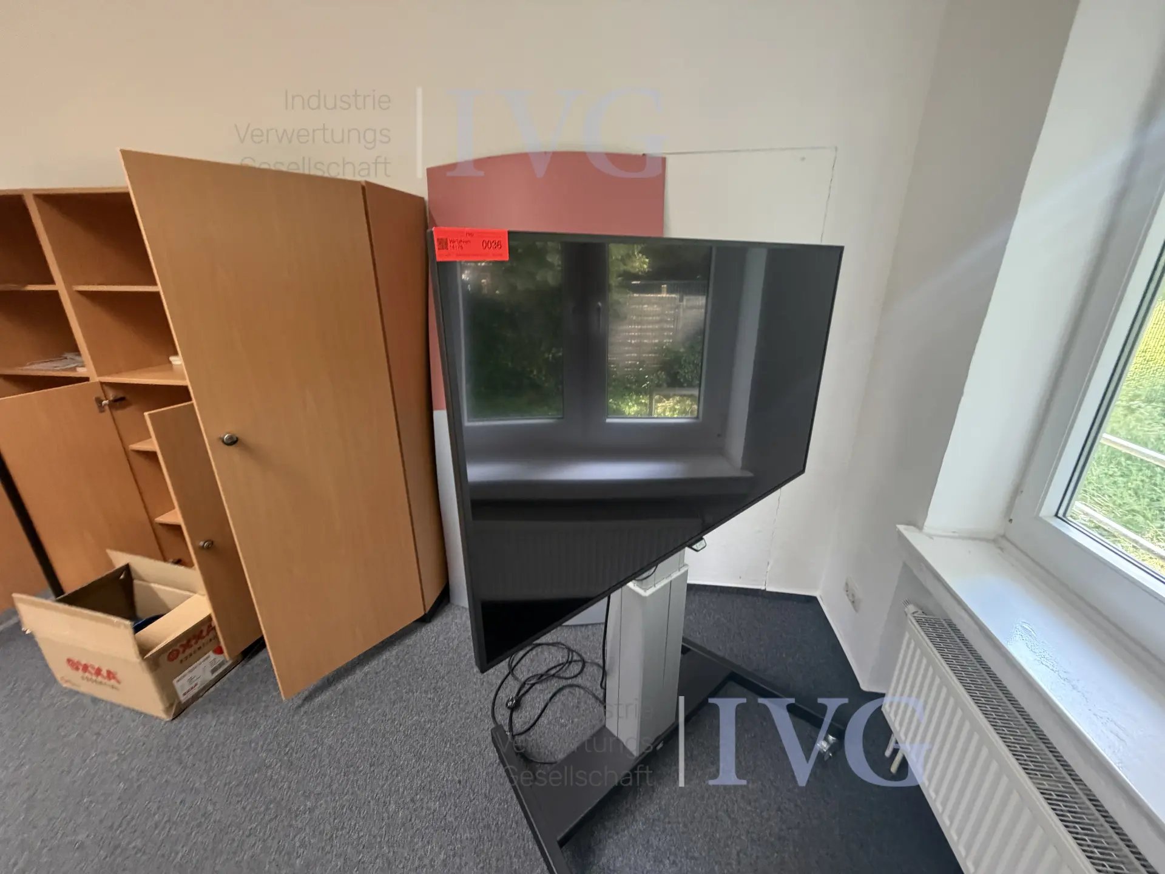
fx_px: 471
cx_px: 582
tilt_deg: -20.3
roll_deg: +2.0
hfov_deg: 102.1
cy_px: 437
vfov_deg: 85.7
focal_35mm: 14
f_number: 2.2
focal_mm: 2.22
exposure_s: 1/50
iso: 320
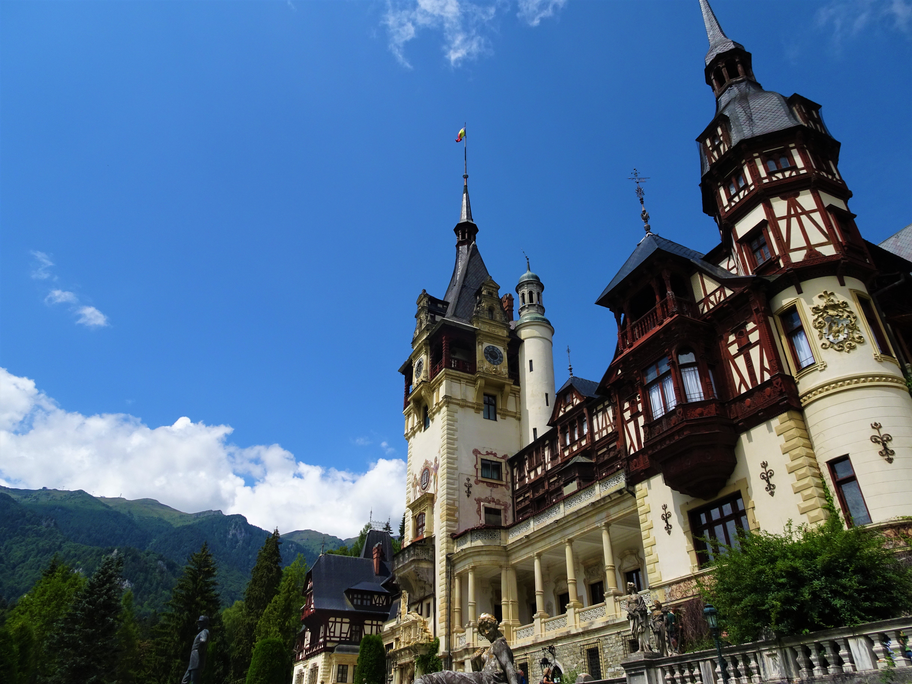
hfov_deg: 71.6
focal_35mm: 24
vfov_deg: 56.8
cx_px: 456
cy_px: 342
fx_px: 632
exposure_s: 1/1000
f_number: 3.5
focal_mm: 4.1
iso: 80
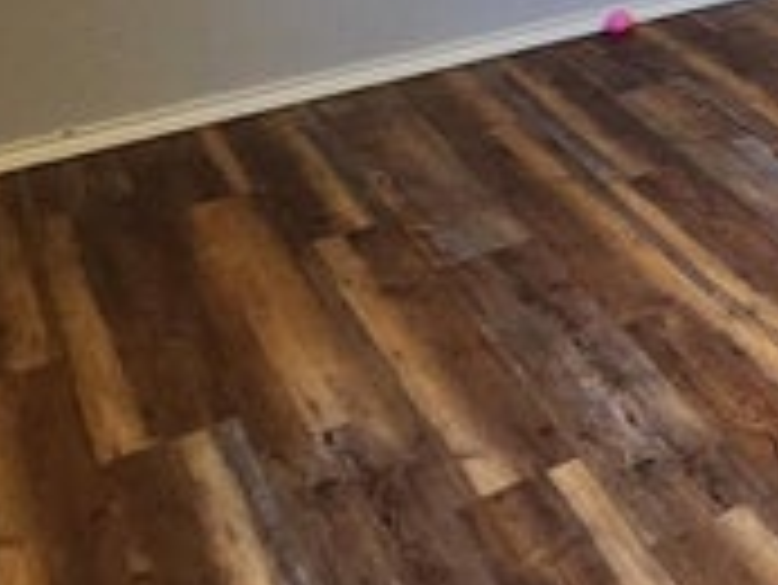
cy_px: -333
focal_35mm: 64
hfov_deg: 15.7
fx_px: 1439
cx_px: 1824
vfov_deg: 19.5
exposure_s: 1/60
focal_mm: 2.2
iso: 400
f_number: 2.2
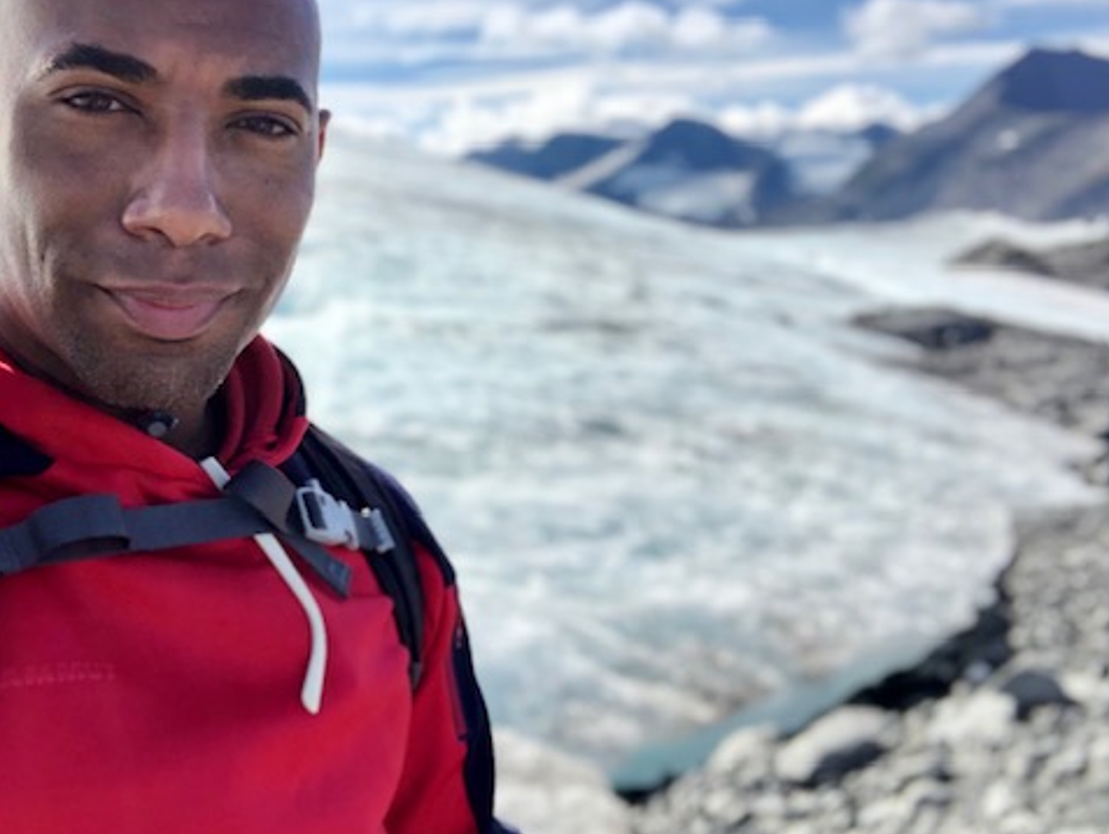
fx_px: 1379
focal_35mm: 43
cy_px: 344
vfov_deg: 33.6
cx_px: 452
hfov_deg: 43.6
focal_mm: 2.87
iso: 20
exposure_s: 1/534
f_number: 2.2
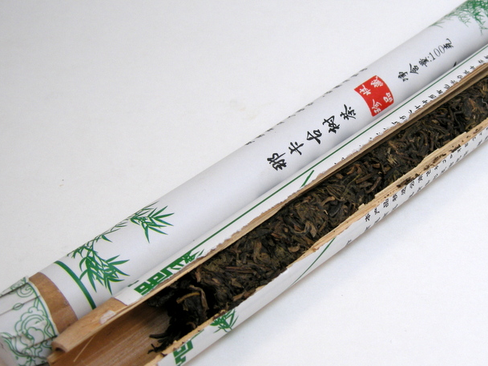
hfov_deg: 41.1
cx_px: 289
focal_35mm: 46
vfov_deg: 31.5
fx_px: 649
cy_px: 202
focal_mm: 7.5
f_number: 3.4
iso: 64
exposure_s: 1/83.1
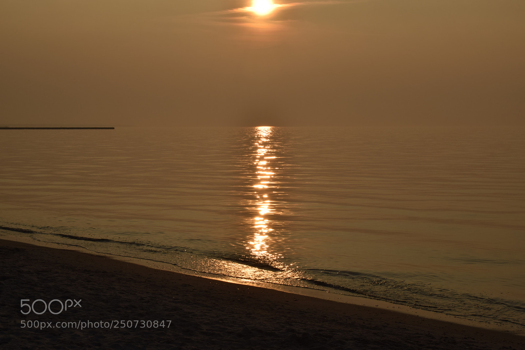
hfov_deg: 28.1
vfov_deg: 18.9
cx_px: 262
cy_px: 175
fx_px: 1050
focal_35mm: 72
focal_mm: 48
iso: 100
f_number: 22
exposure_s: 1/250
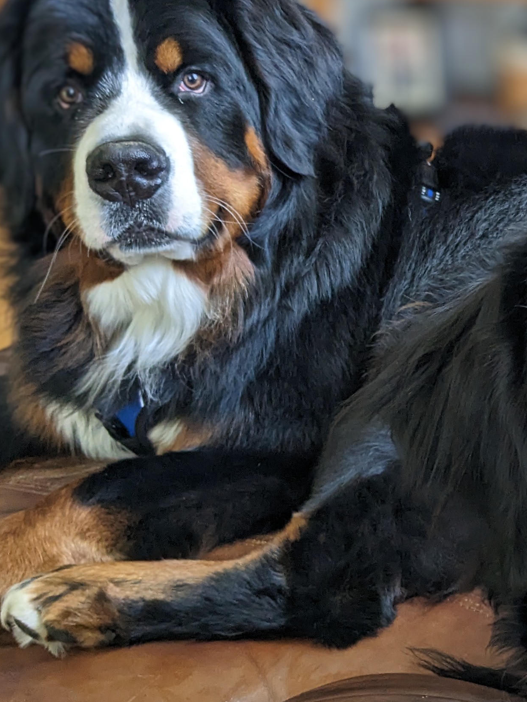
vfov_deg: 29.4
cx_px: 582
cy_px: 315
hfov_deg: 21.1
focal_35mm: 66
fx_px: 1340
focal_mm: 4.38
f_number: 1.73
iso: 246
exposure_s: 1/120
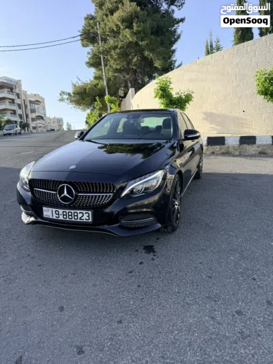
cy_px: 182
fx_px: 252
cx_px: 136
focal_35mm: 24
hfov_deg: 56.8
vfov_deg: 71.6
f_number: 1.78
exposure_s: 1/2110
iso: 125
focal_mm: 6.76
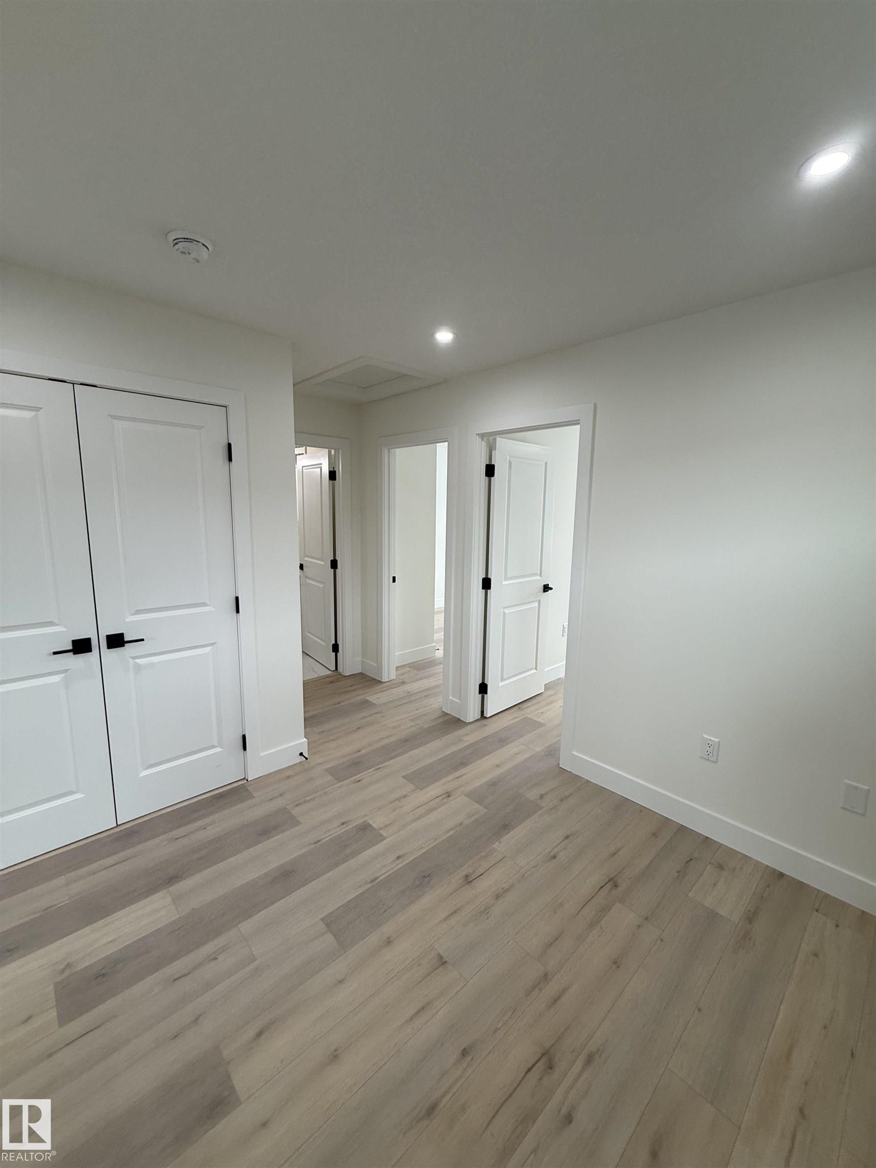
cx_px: 438
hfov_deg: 85.7
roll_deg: -2.4
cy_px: 584
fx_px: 472
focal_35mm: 14
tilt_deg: -10.2
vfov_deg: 102.1
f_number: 2.2
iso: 100
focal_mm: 2.22
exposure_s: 1/120
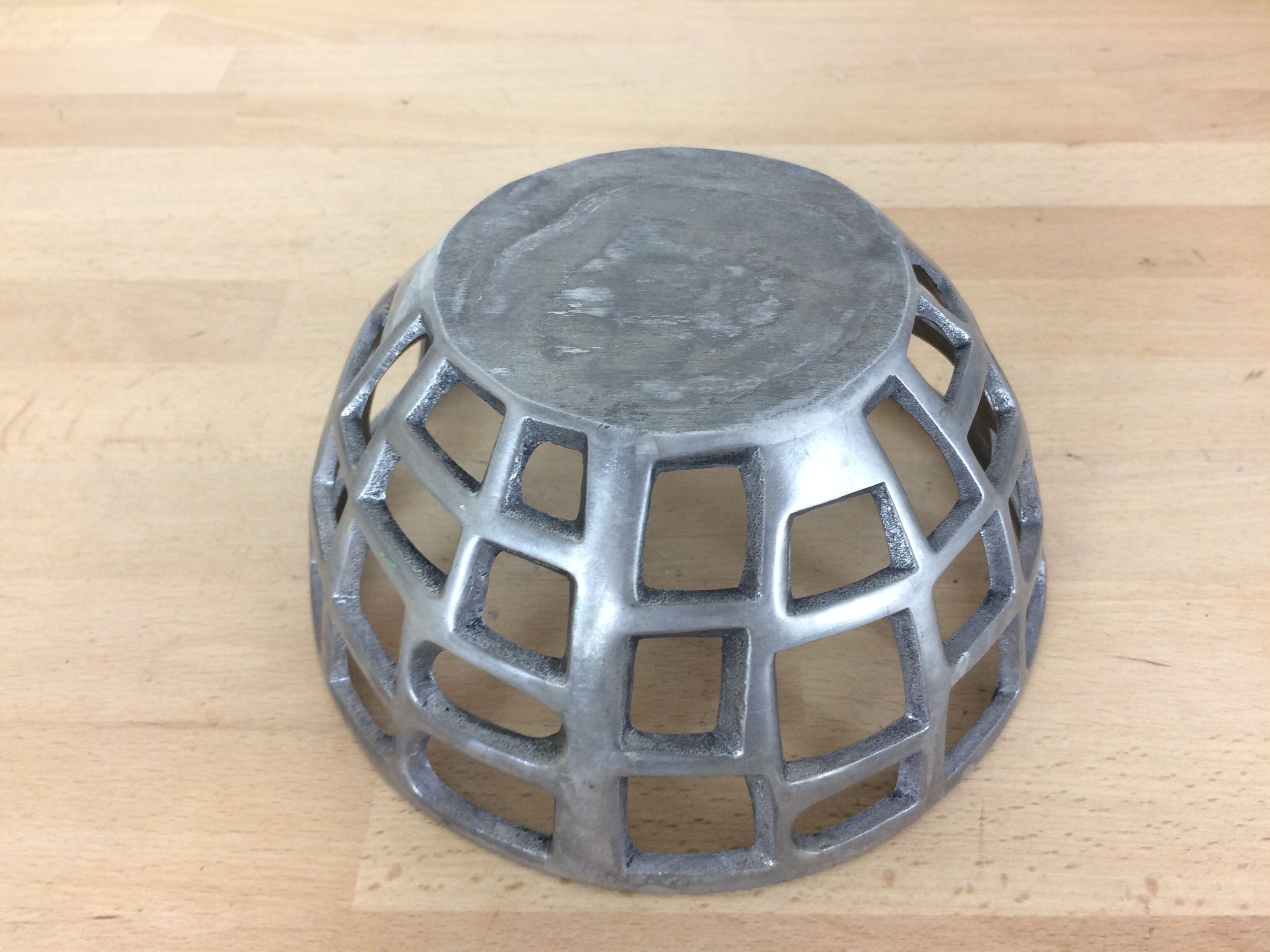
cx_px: 635
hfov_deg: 61.7
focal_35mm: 29
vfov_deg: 48.2
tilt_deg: -45.1
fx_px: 1064
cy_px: 476
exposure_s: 1/33
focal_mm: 4.15
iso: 80
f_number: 2.2
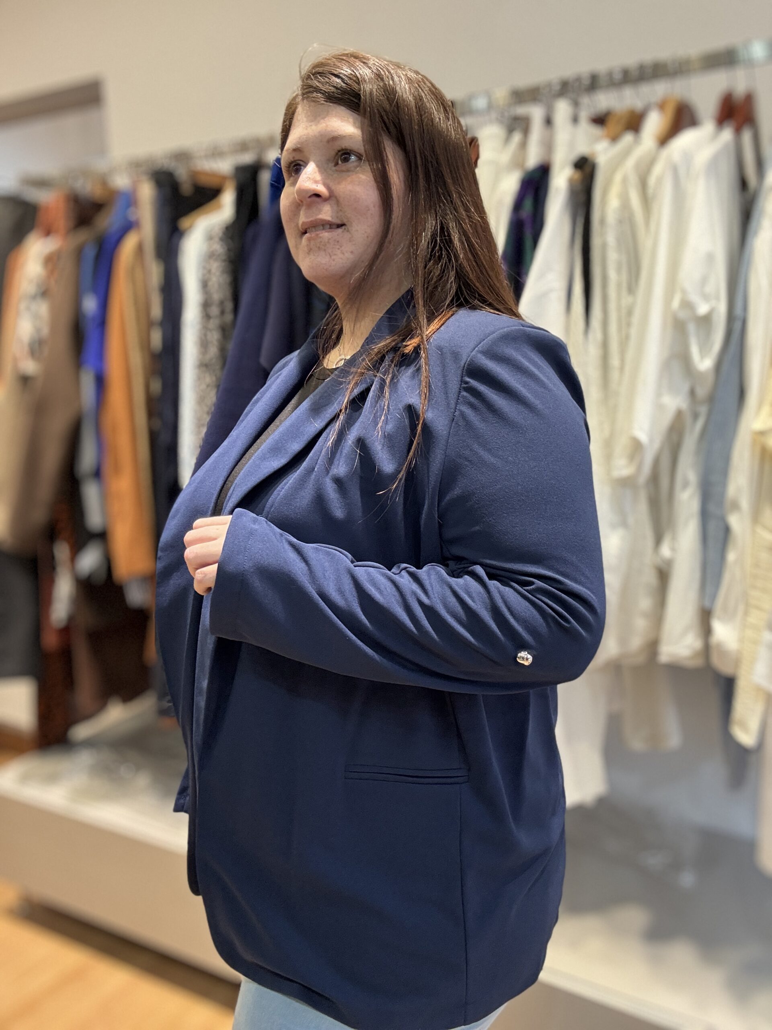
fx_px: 892
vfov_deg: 60.0
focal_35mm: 30
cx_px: 386
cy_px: 515
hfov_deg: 46.8
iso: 160
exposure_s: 1/50
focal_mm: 2.69
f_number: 1.9
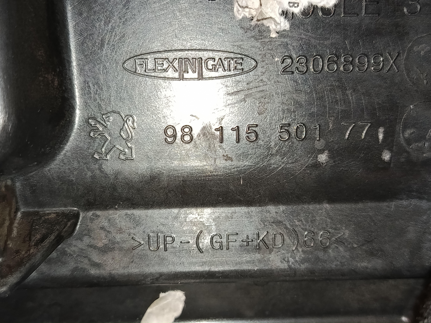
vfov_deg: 31.5
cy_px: 162
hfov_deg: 41.2
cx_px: 216
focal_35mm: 46
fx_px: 573
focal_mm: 5.24
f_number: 1.7
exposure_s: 1/100
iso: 1138
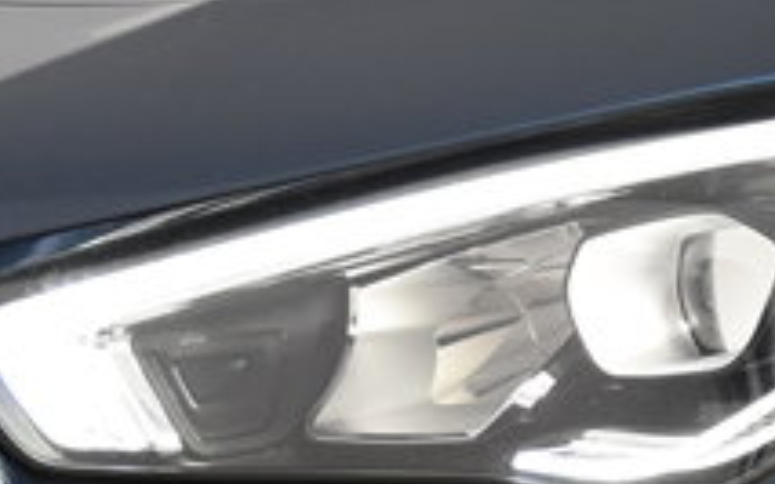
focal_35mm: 227
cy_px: 657
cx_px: 753
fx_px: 4803
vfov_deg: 5.7
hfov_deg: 9.2
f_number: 4.5
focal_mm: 31
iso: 1600
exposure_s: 1/80
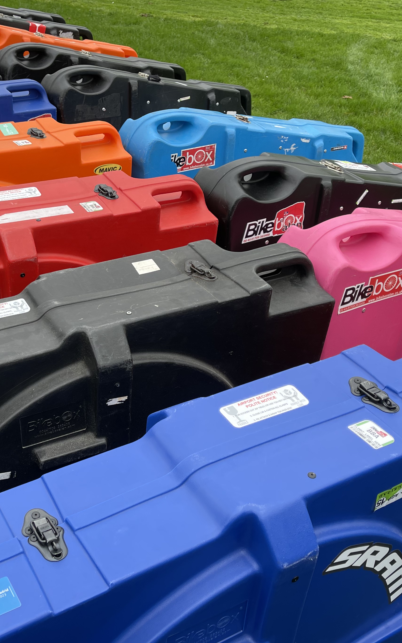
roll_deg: +0.4
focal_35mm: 39
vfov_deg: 50.4
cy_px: 339
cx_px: 117
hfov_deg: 32.3
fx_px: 684
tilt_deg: -35.6
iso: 32
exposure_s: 1/123
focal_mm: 5.1
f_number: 1.6
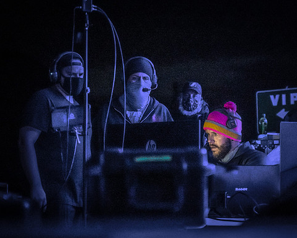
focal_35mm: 142
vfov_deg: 10.9
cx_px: 157
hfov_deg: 13.6
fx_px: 1248
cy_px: 105
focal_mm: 75
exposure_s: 1/160
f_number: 2.8
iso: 6400
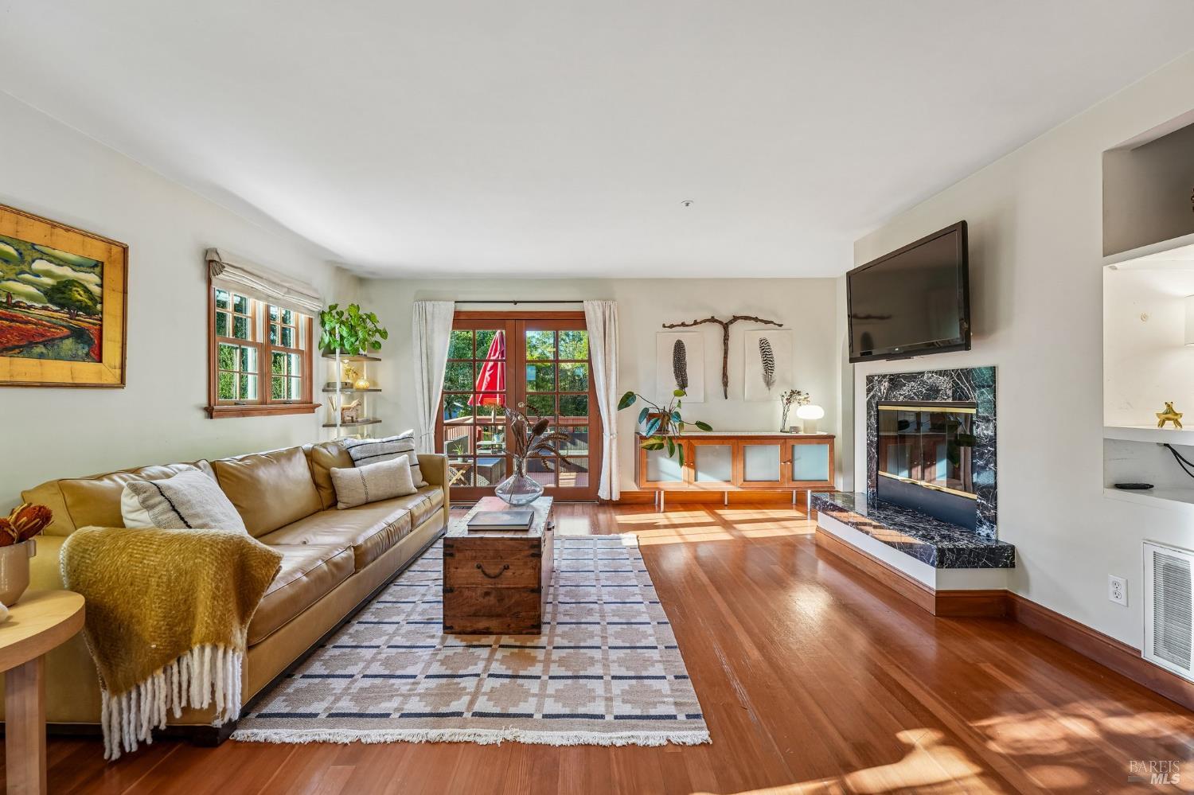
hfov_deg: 104.3
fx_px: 464
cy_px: 398
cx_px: 597
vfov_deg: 81.2
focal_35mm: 14
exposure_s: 1/15
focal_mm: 14
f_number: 8
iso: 500
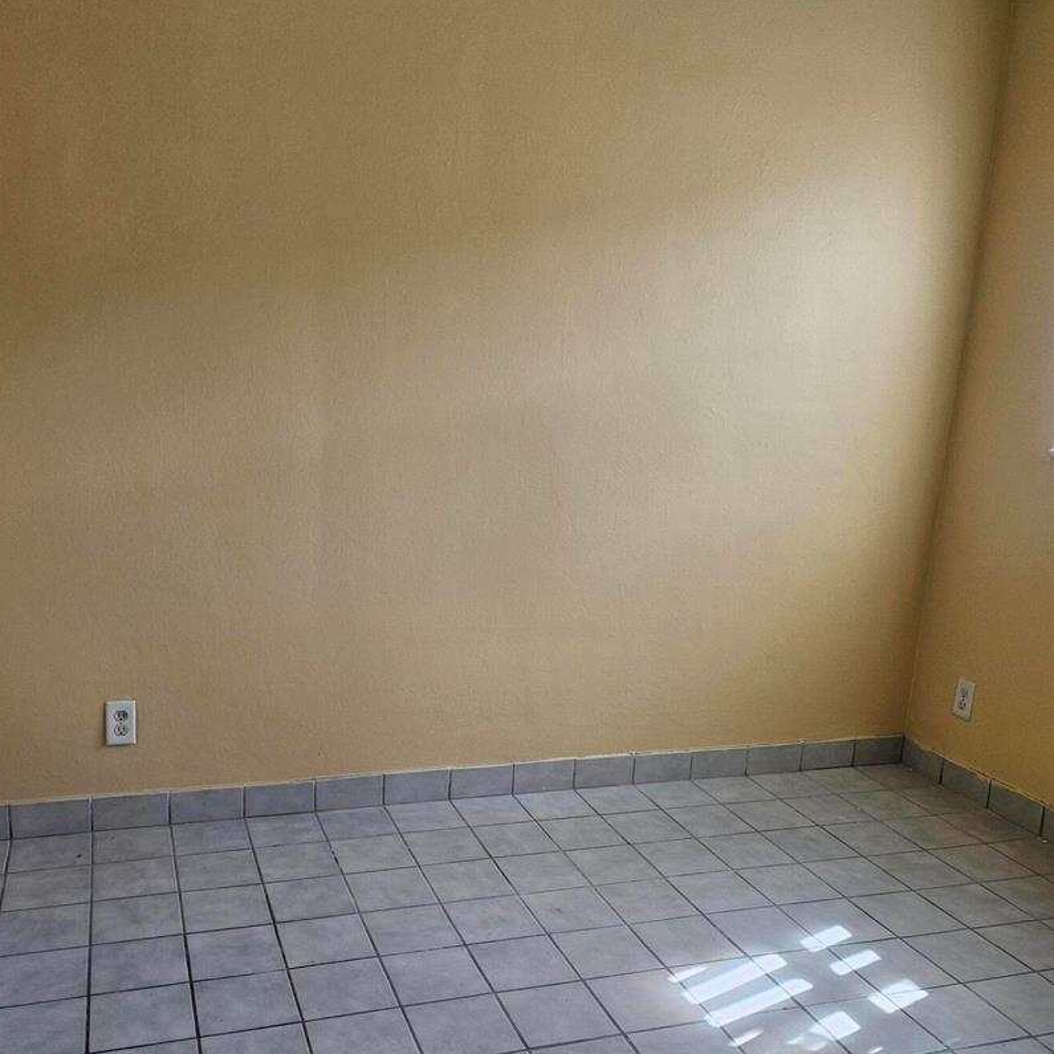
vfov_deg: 50.7
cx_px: 459
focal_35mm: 32
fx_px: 1102
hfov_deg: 51.0
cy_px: 642
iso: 100
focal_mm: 5
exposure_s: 1/180
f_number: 1.8
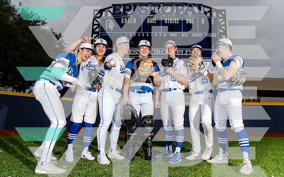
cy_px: 93
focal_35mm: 25
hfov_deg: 72.5
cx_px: 144
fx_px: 193
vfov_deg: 49.3
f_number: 4
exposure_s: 1/250
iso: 200
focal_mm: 24
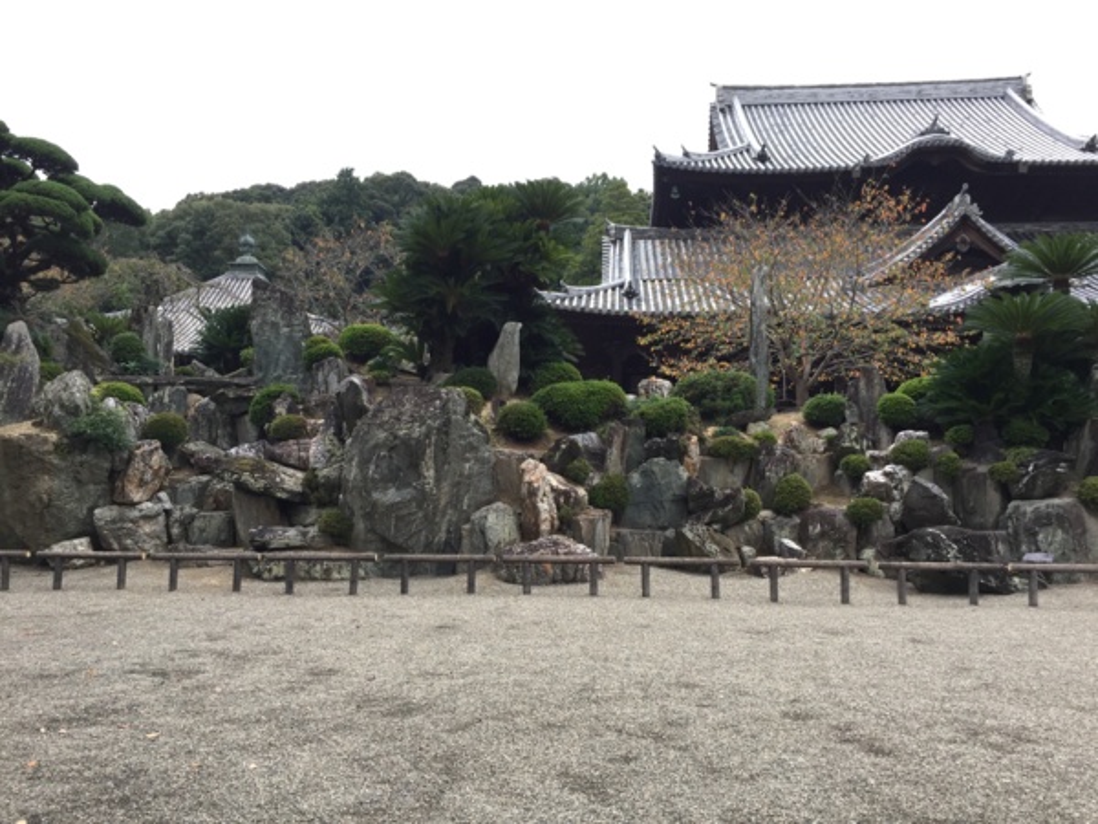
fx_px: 920
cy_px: 412
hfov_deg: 61.7
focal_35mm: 29
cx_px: 549
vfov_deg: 48.2
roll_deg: -0.8
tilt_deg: +3.8
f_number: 2.2
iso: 40
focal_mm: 4.15
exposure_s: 1/120
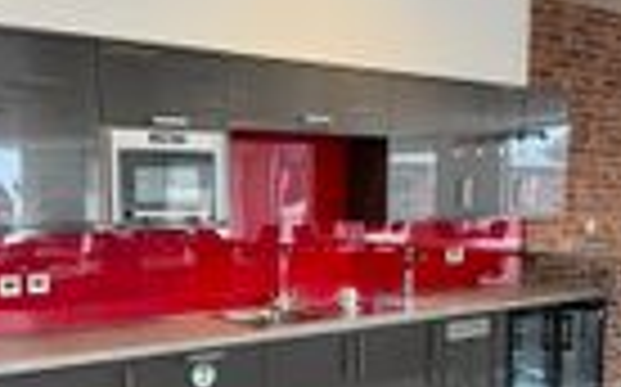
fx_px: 727
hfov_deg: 45.7
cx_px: 220
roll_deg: +1.3
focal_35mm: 43
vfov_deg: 29.4
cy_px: 279
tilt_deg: -5.9
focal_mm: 2.22
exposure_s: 1/50
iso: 125
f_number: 2.2
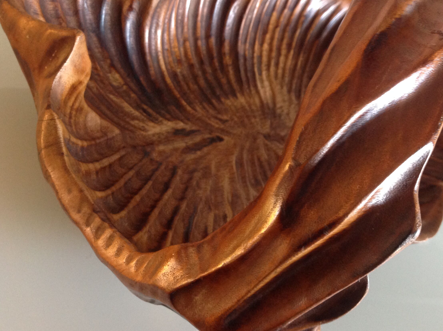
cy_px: 152
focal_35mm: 41
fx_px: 524
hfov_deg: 45.7
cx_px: 250
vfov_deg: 35.0
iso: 250
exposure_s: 1/15
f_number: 2.4
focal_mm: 4.28
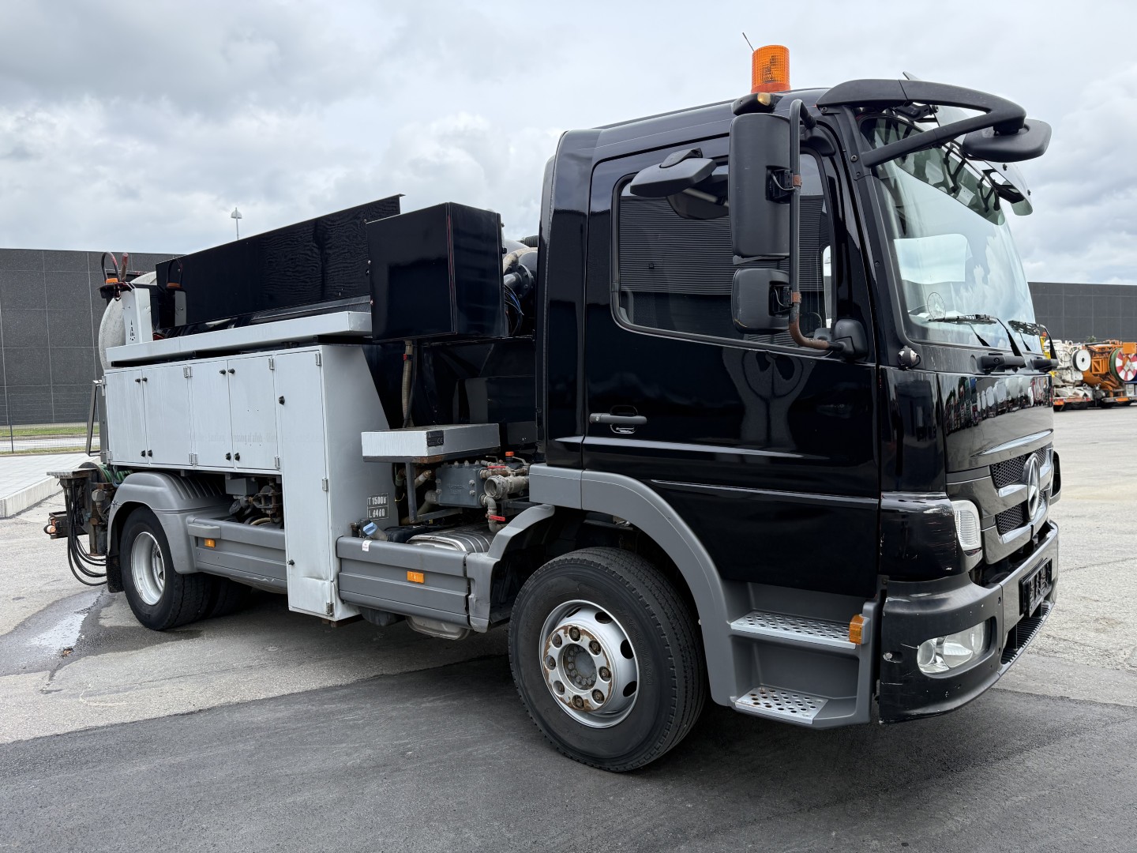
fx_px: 788
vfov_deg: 56.8
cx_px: 568
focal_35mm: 24
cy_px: 426
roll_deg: +1.6
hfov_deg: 71.6
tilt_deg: -2.2
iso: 100
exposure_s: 1/1949
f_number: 1.78
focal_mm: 6.76
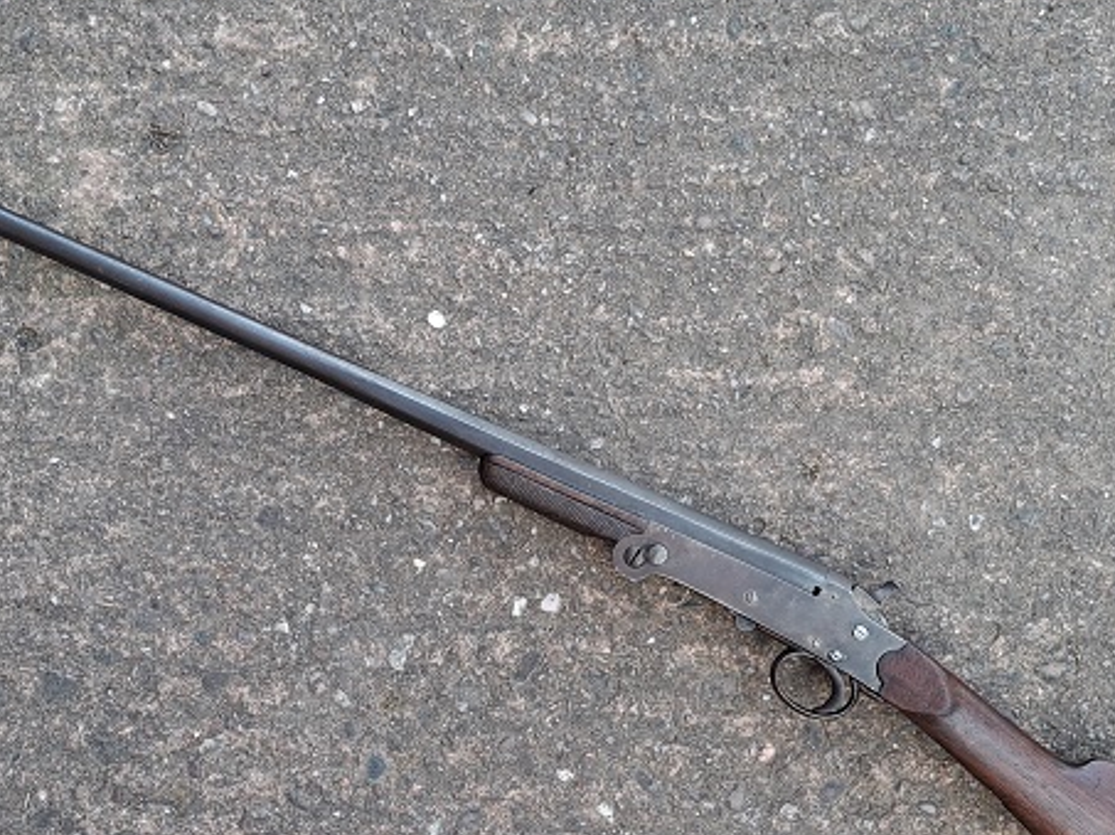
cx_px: 492
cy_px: 619
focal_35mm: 49
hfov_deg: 38.9
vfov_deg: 29.2
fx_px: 1577
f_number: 1.8
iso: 50
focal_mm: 5.23
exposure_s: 1/50
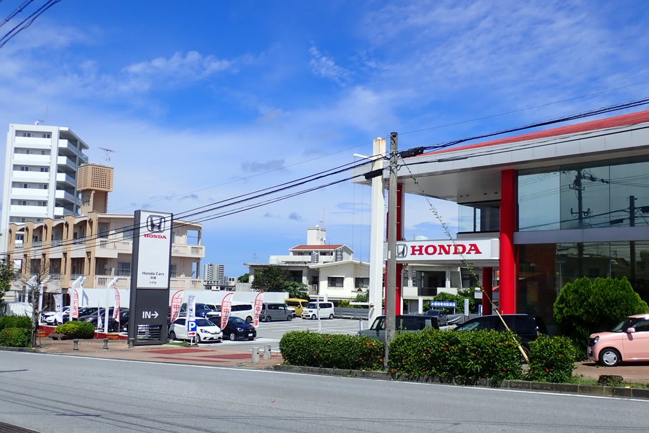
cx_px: 329
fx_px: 667
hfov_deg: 51.9
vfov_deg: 36.0
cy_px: 227
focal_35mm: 37
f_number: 10
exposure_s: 1/200
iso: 100
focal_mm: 6.42
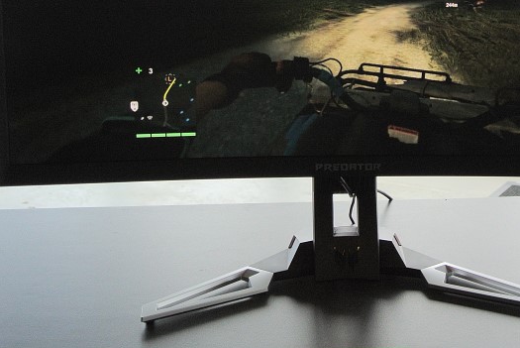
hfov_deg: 27.9
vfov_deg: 18.9
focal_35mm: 72
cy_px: 96
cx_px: 352
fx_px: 1041
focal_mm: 16.9
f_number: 4.5
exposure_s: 1/125
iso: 400
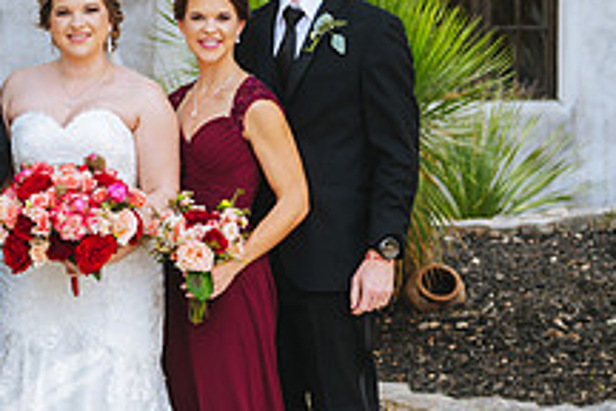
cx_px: -51
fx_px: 2207
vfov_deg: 10.6
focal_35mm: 129
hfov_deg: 15.5
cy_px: 188
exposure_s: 1/200
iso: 200
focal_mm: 48
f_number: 3.5
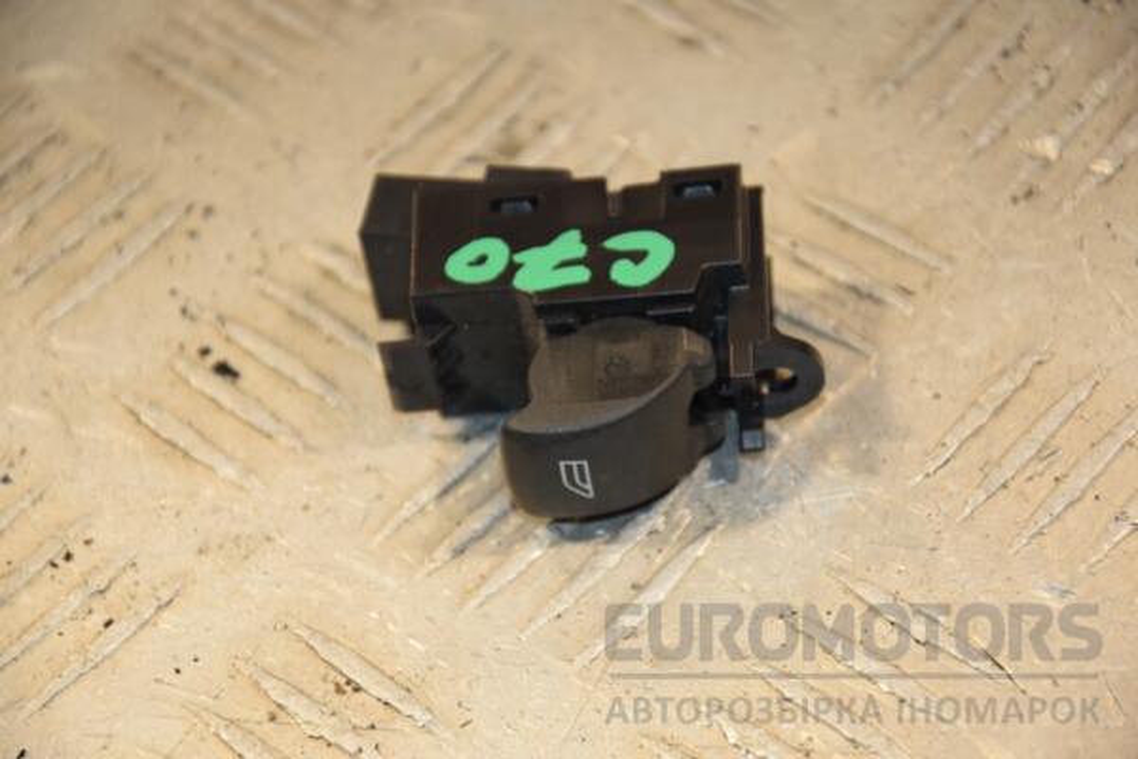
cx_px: 569
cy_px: 380
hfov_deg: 13.0
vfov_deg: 8.7
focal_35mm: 158
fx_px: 4978
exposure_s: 1/200
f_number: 5.6
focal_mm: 105
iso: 800
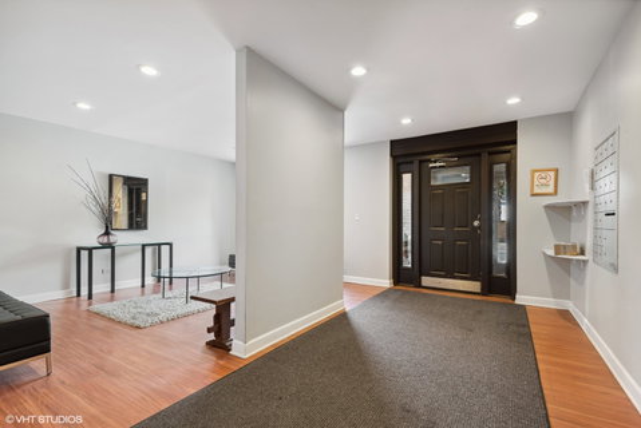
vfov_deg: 73.8
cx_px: 320
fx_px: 285
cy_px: 214
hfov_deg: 96.7
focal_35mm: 16
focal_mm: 16
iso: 200
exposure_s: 1/2.5
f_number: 9
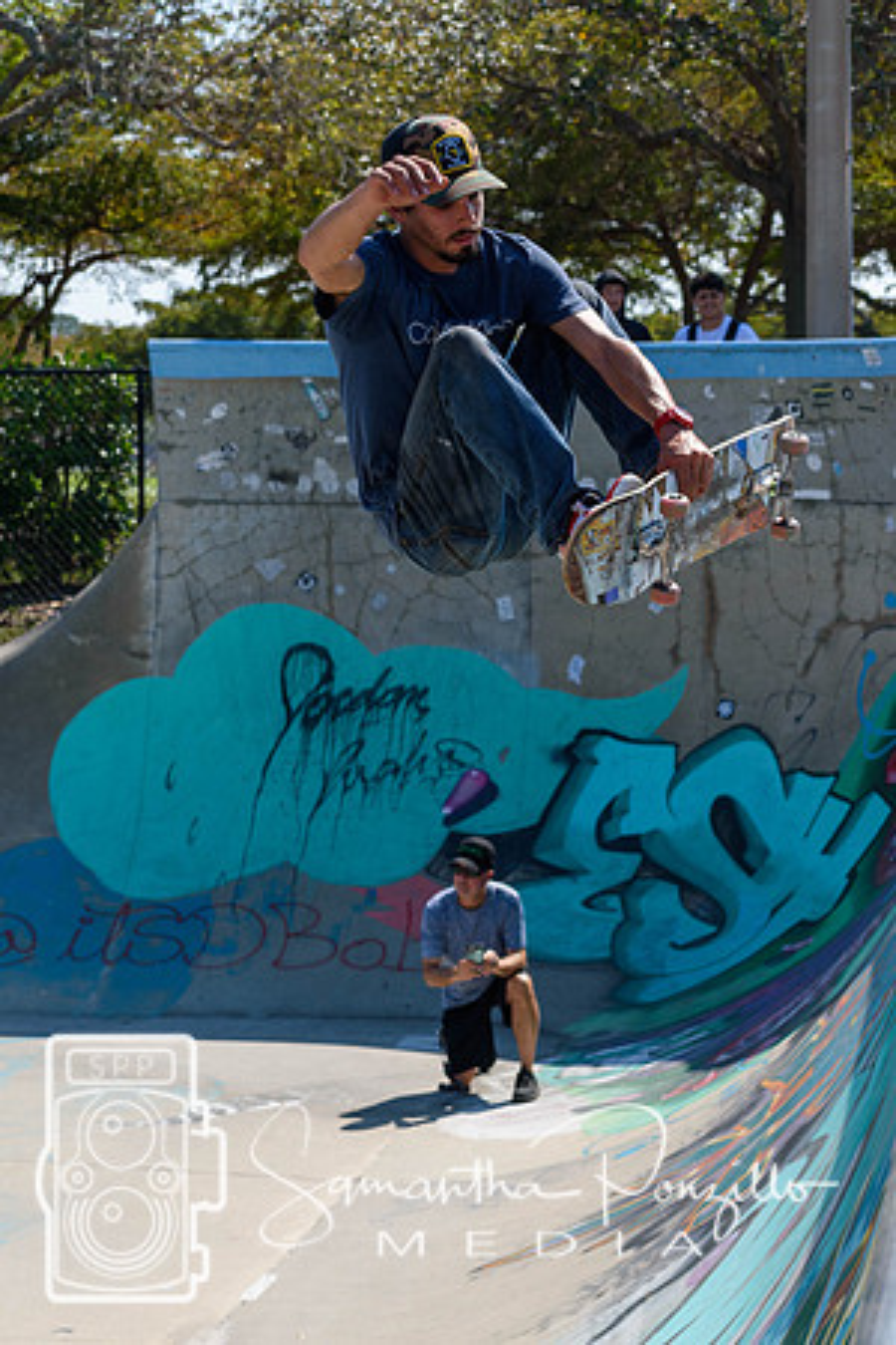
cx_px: 448
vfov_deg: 19.5
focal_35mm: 105
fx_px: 3920
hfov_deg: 13.0
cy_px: 672
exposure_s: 1/800
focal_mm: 70
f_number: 7.1
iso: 200
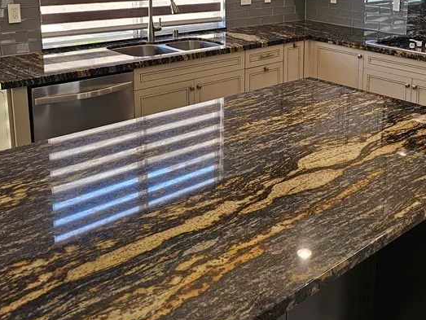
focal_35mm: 45
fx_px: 554
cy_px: 42
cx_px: 335
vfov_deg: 31.0
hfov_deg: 40.5
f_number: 1.7
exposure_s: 1/120
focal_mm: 6.3
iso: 100
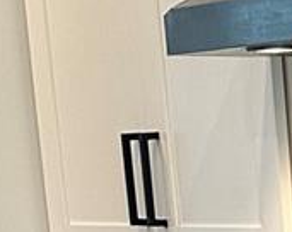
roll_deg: +1.8
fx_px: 1819
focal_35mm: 211
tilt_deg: -14.2
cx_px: 589
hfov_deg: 8.7
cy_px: 652
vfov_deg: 6.7
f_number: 1.78
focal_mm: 6.86
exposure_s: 1/120
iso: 200
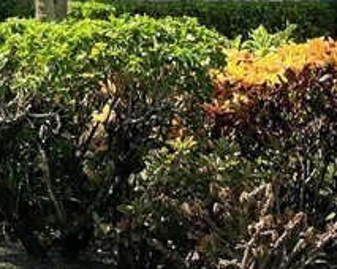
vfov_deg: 12.4
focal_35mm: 122
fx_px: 1216
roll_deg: +0.3
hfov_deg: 15.4
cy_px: -27
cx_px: -35
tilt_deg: +0.7
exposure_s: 1/1175
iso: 50
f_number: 1.6
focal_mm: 5.1
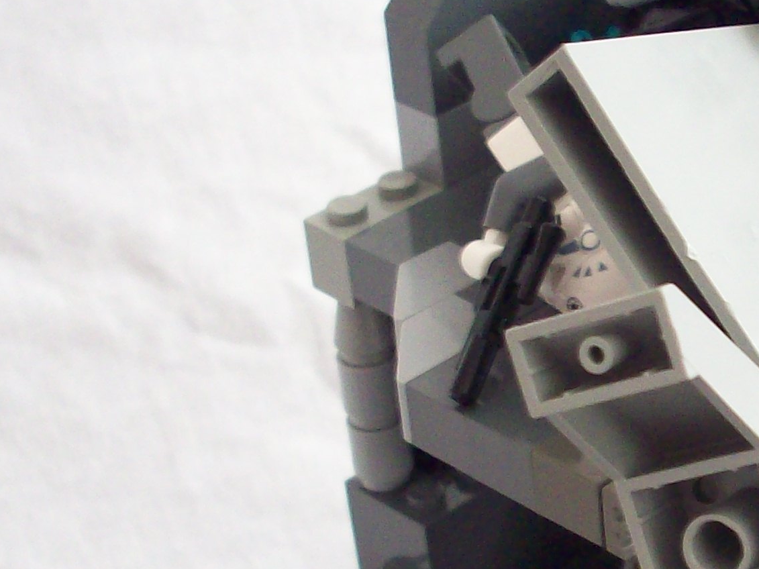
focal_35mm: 100
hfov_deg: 19.0
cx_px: 799
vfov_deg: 14.7
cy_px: 462
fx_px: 2192
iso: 160
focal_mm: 6.2
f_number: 2.8
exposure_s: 1/13.5
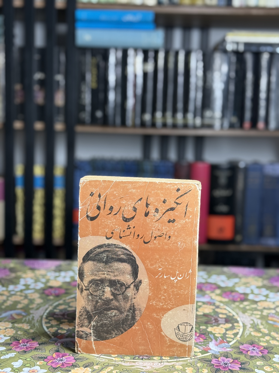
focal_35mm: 48
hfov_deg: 30.3
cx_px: 140
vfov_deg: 39.7
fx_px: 516
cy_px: 186
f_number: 1.78
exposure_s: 1/100
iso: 125
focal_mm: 6.76
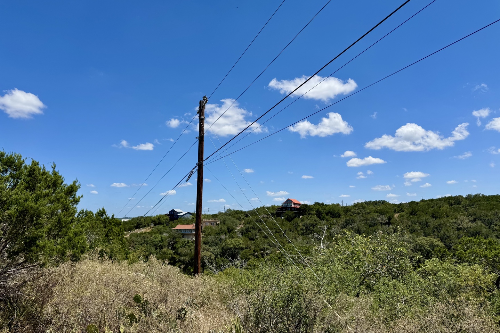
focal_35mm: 25
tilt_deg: +8.3
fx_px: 347
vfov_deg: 51.3
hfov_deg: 71.5
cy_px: 165
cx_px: 250
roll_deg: +0.2
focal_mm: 6.76
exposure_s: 1/6410
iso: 80
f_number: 1.78
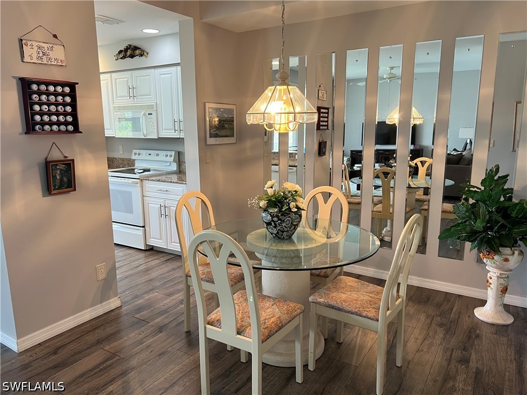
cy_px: 198
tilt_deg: -11.6
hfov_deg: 67.3
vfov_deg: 53.1
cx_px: 264
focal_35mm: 26
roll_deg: +0.3
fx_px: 396
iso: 100
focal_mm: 5.7
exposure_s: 1/60
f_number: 1.5
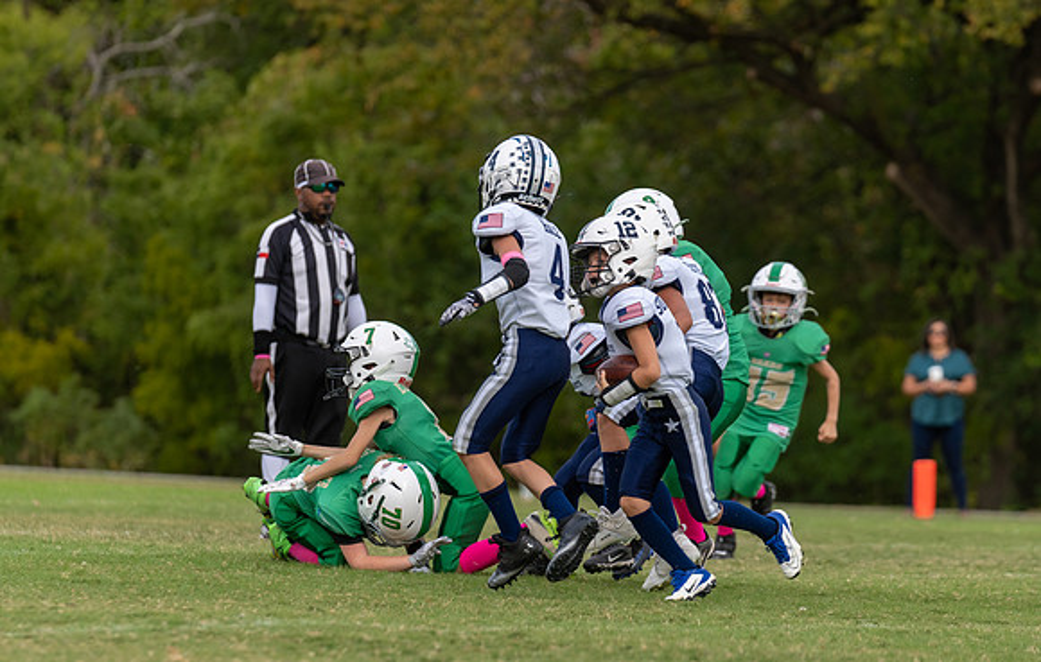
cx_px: 477
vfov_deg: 4.9
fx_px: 7801
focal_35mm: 274
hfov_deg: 7.6
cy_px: 371
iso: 250
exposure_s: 1/1250
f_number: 3.5
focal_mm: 200
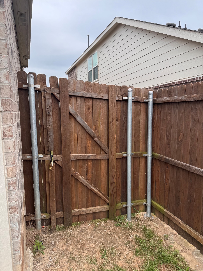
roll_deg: +1.6
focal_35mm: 24
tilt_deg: -7.5
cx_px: 102
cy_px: 136
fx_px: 188
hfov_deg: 56.8
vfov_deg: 71.6
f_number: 1.78
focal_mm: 6.76
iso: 80
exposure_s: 1/864
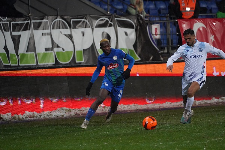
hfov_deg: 6.4
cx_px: 112
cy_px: 75
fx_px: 2006
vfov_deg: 4.3
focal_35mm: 321
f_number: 5.6
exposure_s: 1/2000
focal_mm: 321
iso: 12800
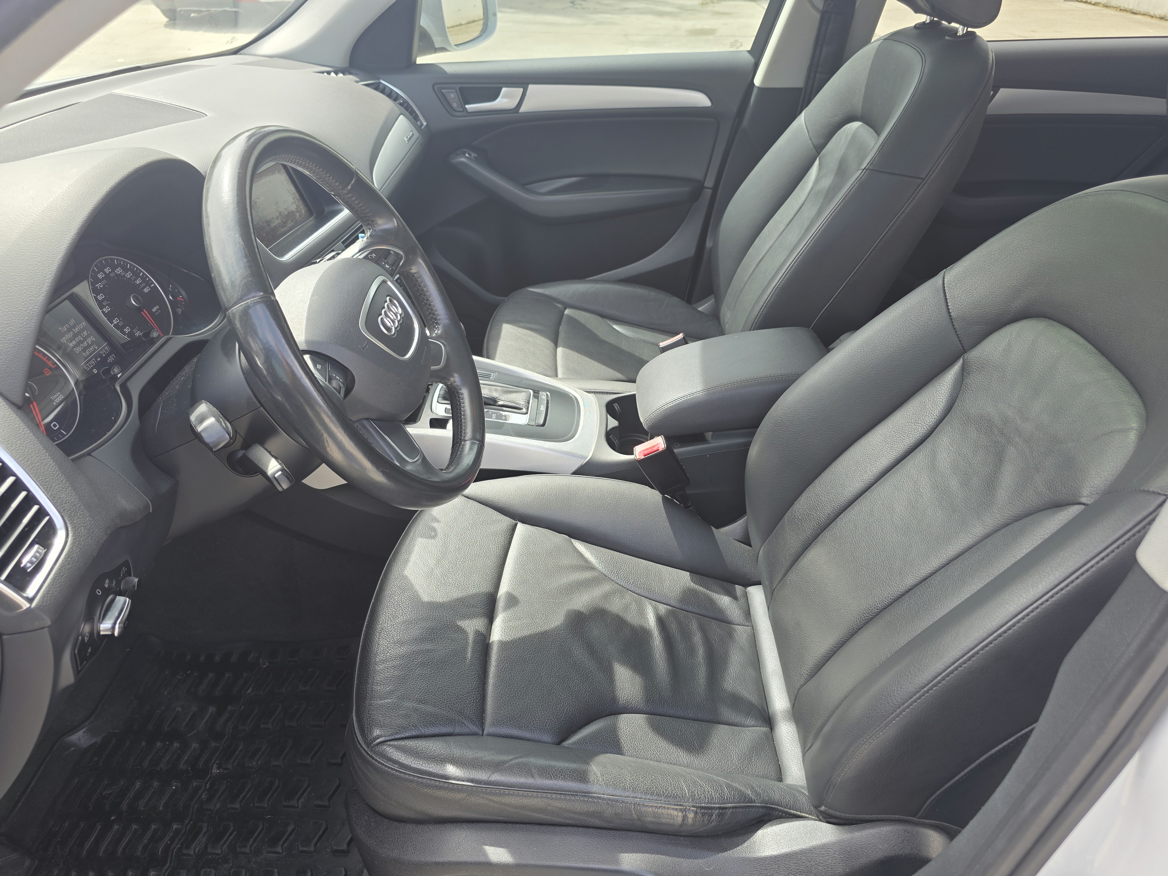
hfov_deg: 73.9
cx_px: 584
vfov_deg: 58.9
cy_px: 438
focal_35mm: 23
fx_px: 776
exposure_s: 1/359
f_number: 1.7
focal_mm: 6.3
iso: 40
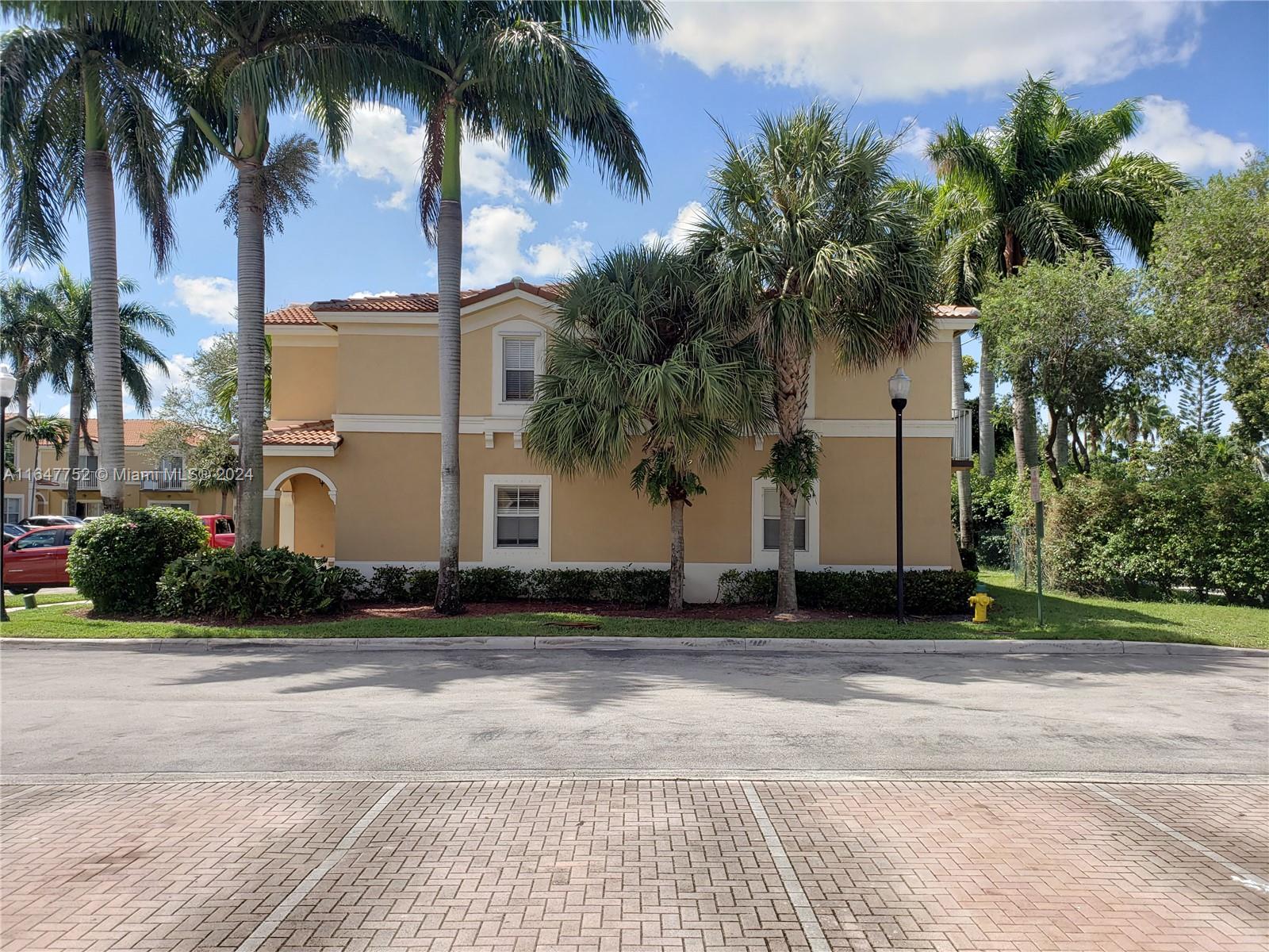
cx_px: 634
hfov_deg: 67.3
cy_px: 476
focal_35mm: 26
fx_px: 953
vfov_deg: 53.1
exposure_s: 1/1238
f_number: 2.4
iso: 50
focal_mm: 4.3
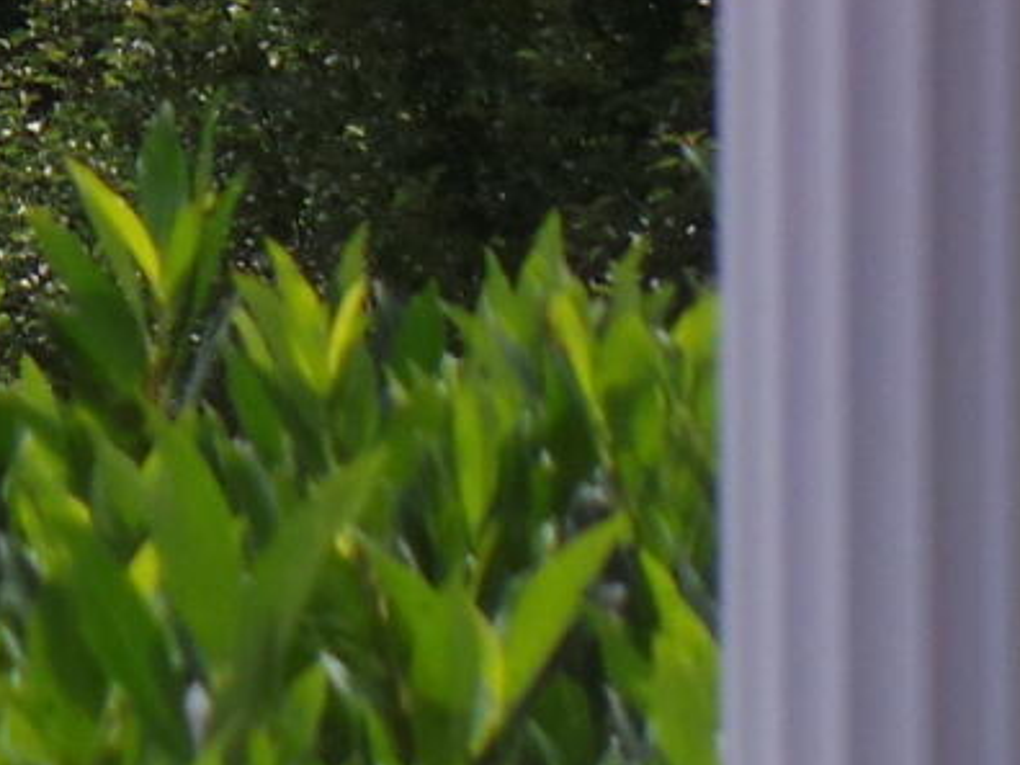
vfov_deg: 2.1
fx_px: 20833
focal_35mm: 707
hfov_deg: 2.8
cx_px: -1267
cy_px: -775
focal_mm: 25.2
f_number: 4.2
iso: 100
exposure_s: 1/500
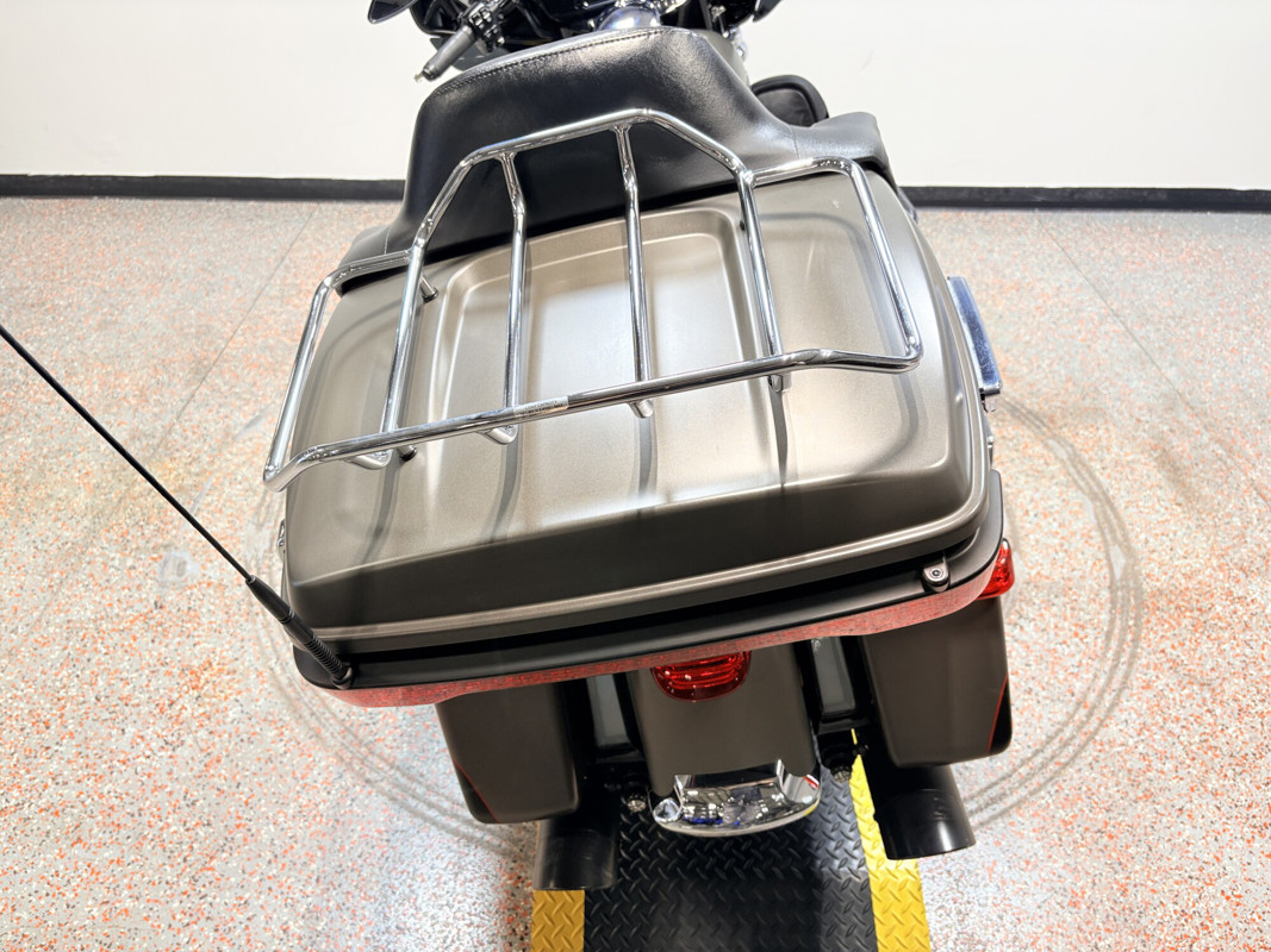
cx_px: 636
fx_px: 955
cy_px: 476
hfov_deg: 67.3
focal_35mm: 26
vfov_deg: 53.1
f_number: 1.6
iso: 64
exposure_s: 1/120
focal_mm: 5.96
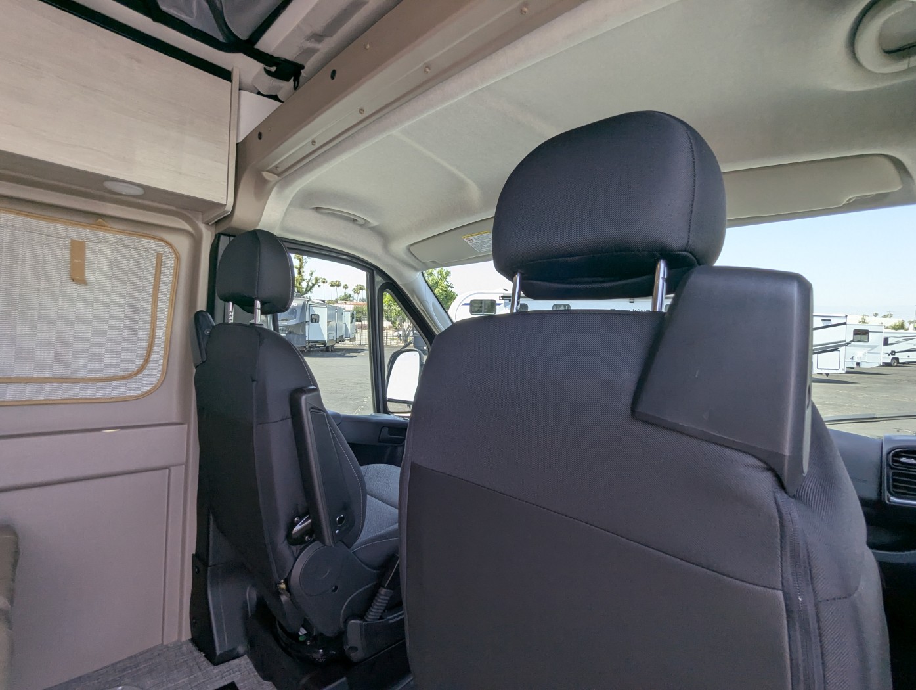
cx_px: 458
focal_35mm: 16
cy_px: 345
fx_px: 424
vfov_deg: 78.2
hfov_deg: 94.4
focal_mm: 2.35
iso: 45
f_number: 2.2
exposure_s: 1/348
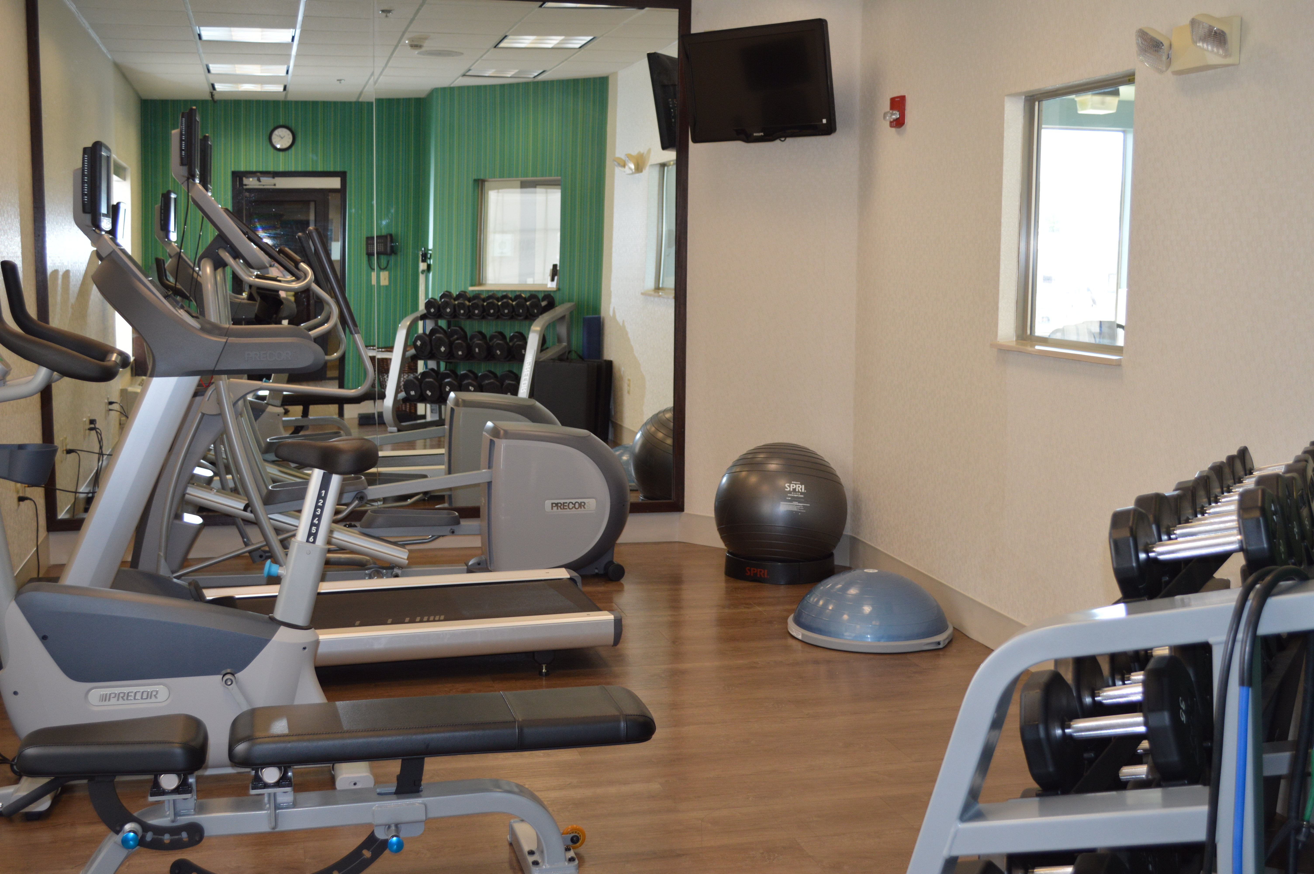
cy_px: 437
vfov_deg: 31.8
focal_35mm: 42
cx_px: 657
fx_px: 1532
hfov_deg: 46.4
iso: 400
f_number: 4.5
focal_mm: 28
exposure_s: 1/60
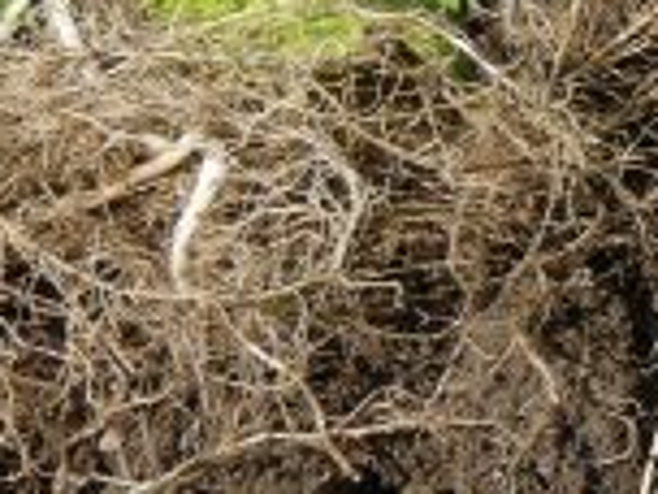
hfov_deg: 12.1
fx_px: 2889
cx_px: 1143
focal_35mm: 152
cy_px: -212
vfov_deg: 9.5
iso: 100
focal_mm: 6
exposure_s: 1/250
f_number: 5.6
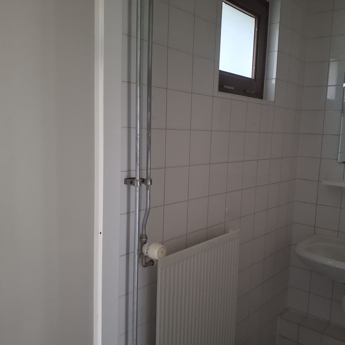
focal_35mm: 32
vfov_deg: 51.1
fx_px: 361
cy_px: 173
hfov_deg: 50.9
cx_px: 202
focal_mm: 3.6
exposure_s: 1/17
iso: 500
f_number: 1.9
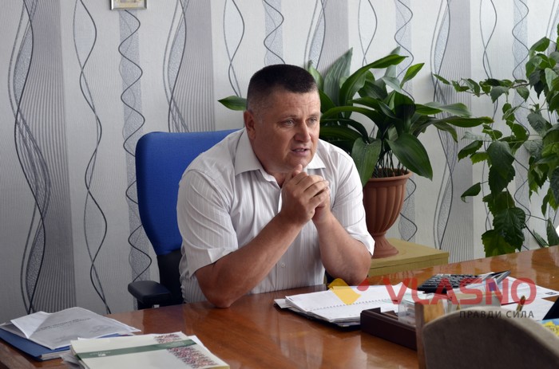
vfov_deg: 16.5
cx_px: 280
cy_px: 184
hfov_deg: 24.7
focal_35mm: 82
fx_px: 1278
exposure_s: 1/40
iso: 400
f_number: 5.6
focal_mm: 55
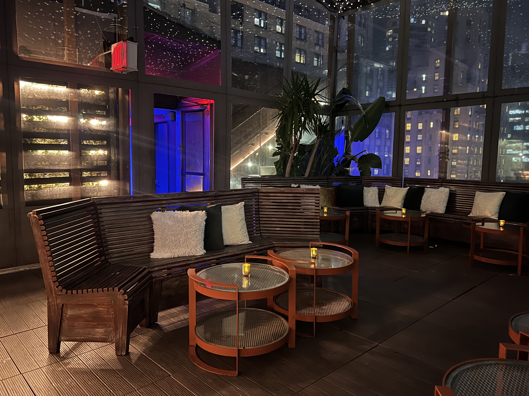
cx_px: 264
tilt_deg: -6.0
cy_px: 198
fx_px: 397
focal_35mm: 26
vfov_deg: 53.1
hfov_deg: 67.3
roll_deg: -0.4
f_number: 1.5
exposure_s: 1/9
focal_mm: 5.7
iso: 800
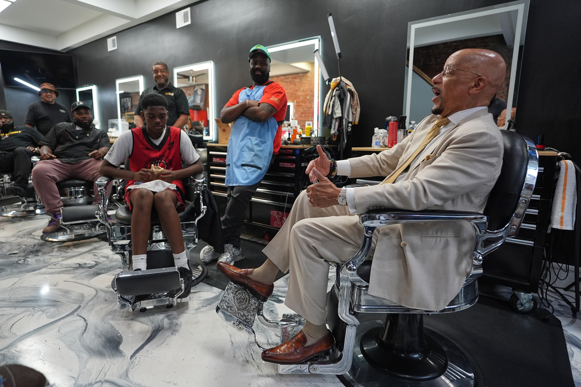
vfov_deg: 61.9
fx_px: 323
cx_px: 290
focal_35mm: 20
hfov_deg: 84.0
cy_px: 194
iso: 1600
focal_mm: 20
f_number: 2.8
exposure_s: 1/400
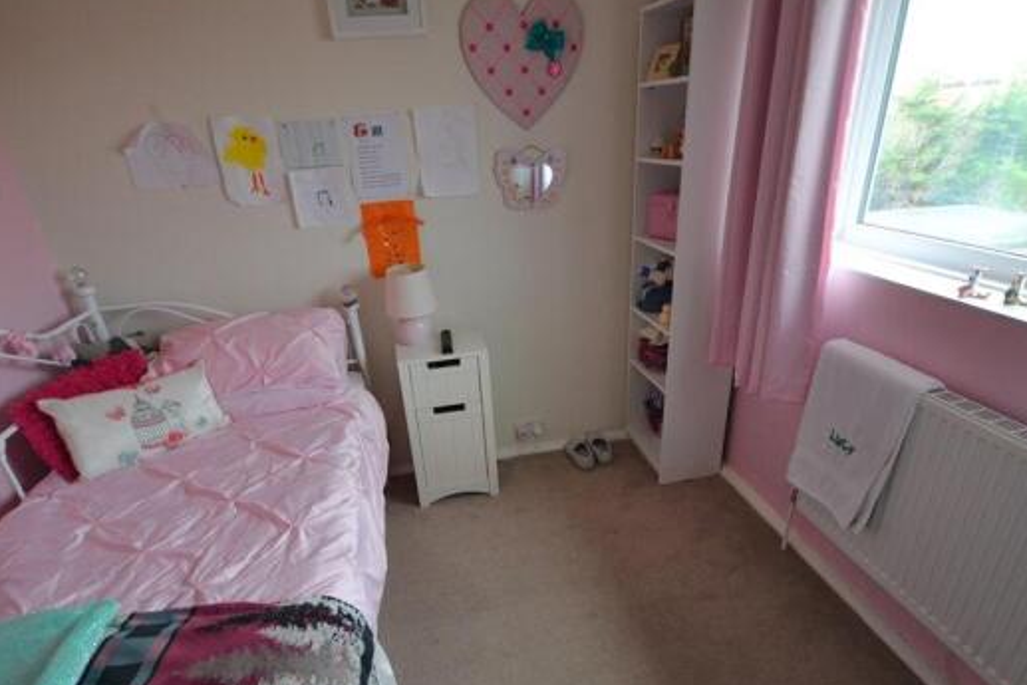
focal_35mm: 19
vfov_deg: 64.0
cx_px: 517
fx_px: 542
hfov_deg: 86.9
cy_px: 412
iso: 720
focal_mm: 10
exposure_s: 1/60
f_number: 4
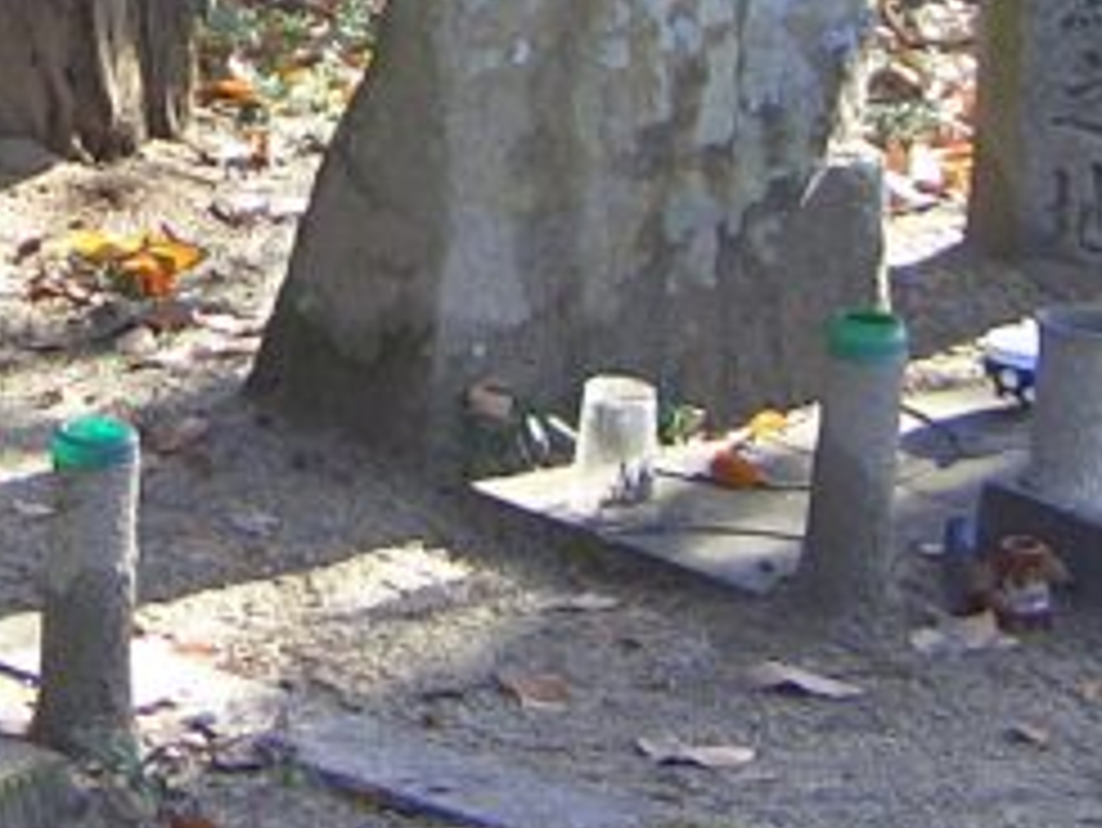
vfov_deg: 9.0
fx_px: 5192
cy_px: -220
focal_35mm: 163
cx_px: -4
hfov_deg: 12.0
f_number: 2.8
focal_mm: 8
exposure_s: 1/100
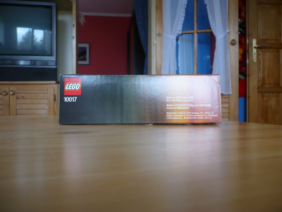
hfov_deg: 52.6
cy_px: 106
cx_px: 141
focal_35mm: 35
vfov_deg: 40.7
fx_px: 285
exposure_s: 1/25
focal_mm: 5.8
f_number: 2.8
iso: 100
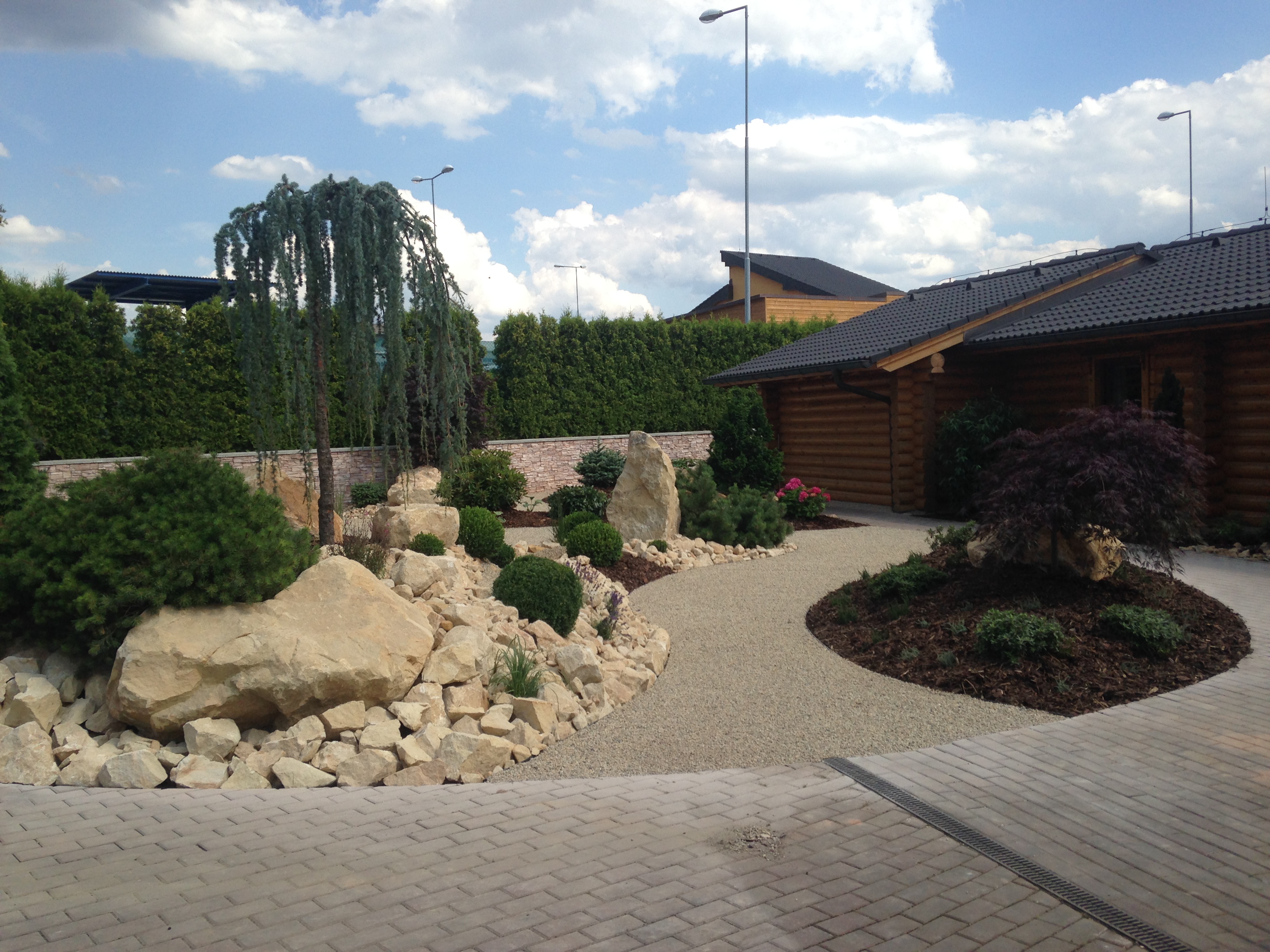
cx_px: 635
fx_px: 1211
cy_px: 476
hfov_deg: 55.4
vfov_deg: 42.9
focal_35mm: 33
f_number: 2.4
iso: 50
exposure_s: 1/1391
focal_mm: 4.12
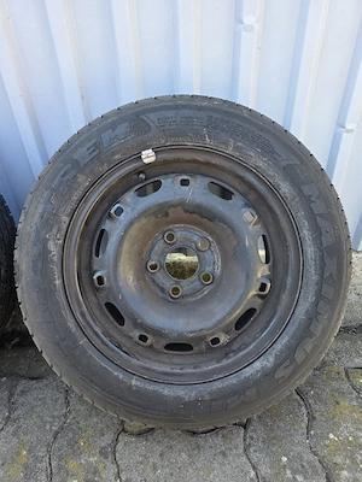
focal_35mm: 23
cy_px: 241
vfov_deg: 73.9
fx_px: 321
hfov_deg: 58.9
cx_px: 181
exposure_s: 1/182
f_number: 1.7
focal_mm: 6.3
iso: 50
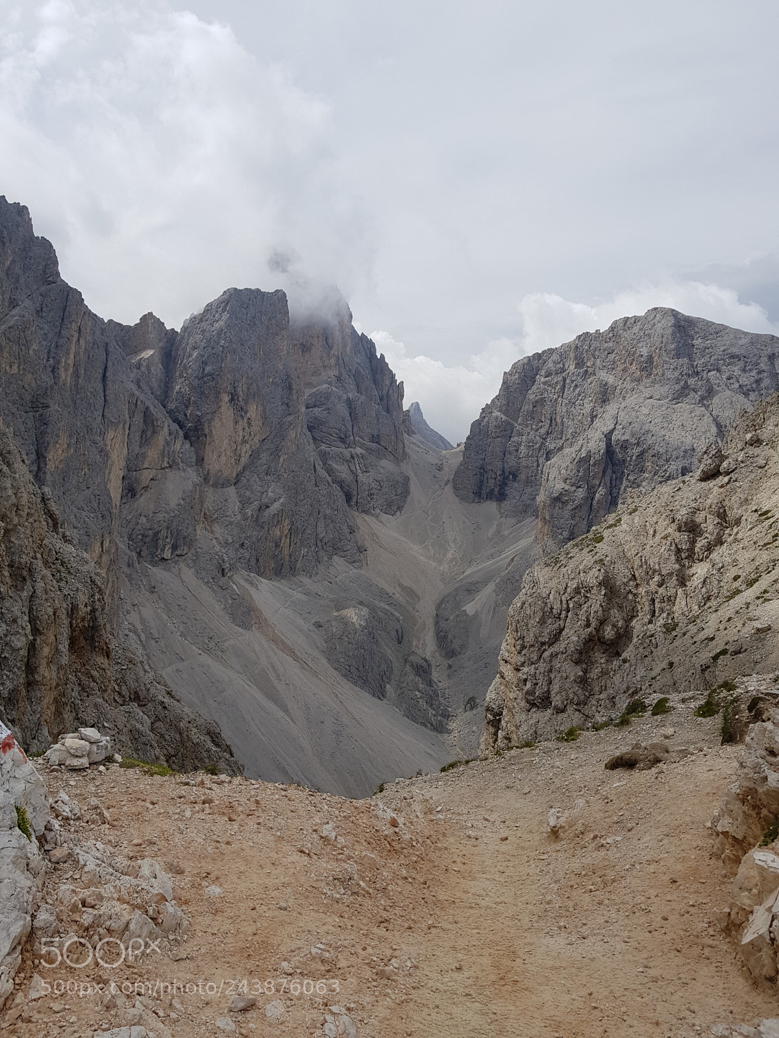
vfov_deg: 67.3
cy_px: 519
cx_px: 390
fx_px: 780
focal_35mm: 26
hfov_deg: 53.1
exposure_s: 1/2944
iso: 40
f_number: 1.7
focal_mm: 4.2
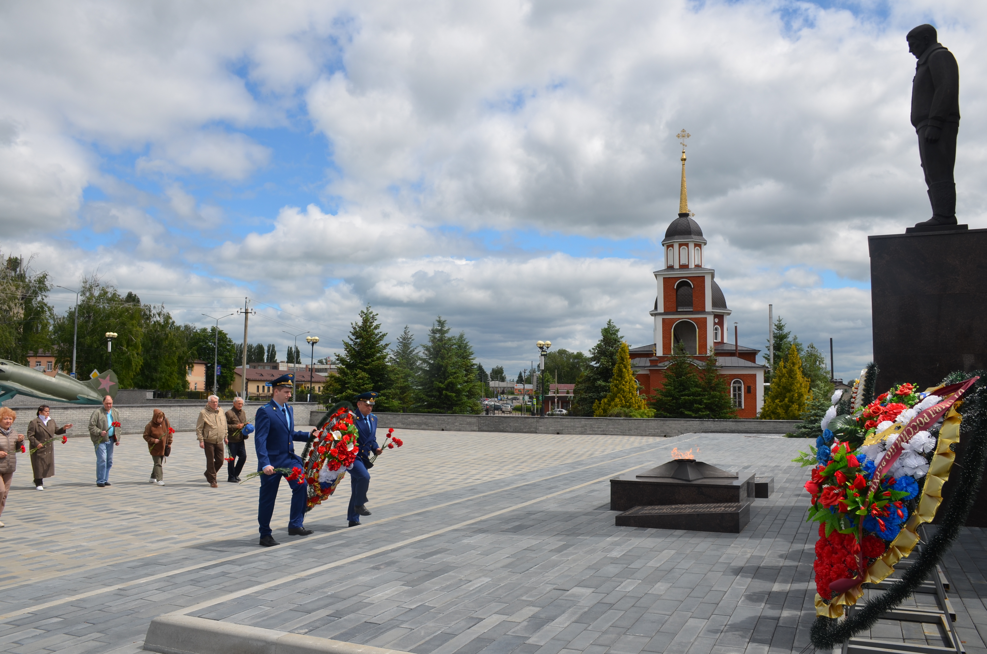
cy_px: 327
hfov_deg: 62.0
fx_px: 821
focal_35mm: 30
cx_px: 494
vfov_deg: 43.4
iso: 100
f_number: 9
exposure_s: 1/320
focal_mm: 20
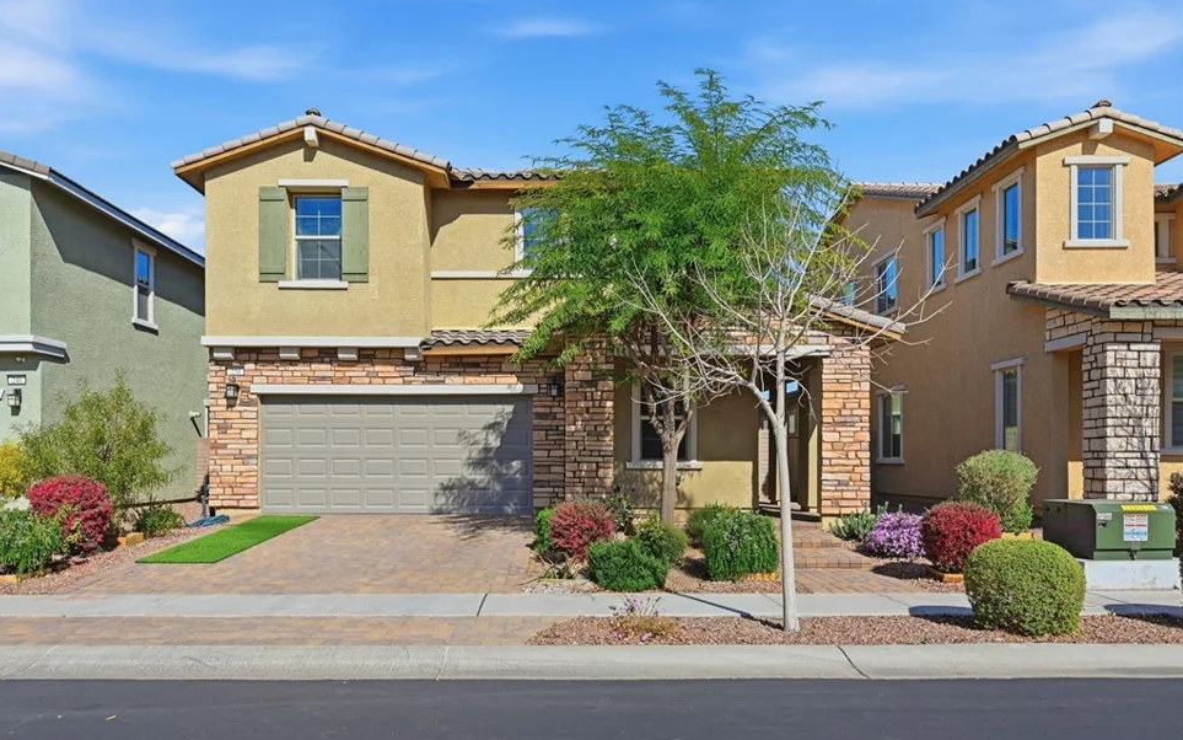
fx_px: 838
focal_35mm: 26
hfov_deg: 70.4
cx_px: 556
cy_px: 388
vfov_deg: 47.6
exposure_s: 1/1600
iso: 125
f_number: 10
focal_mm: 24
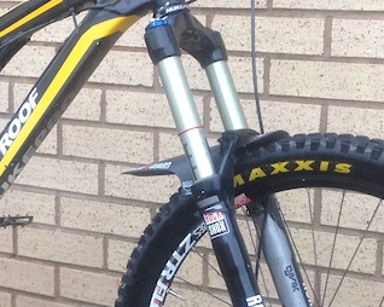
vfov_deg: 14.0
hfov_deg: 17.4
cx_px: 110
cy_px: 216
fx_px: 1249
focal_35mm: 110
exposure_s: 1/120
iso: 80
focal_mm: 4.28
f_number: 2.4
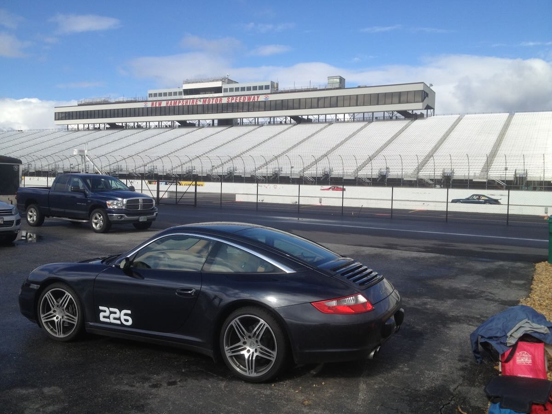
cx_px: 276
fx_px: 558
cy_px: 207
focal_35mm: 35
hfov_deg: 52.6
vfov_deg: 40.7
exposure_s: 1/1534
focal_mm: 4.28
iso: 50
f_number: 2.4
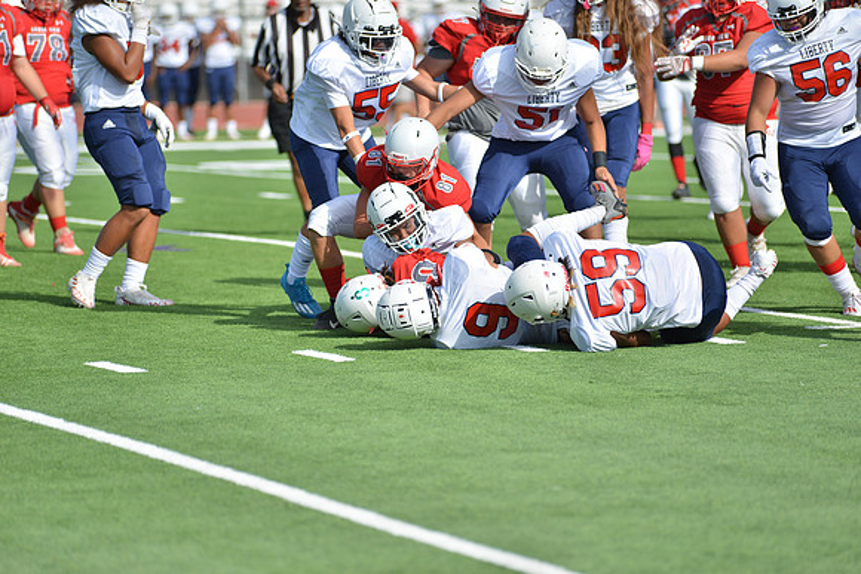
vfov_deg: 6.9
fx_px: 4784
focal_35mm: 200
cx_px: 430
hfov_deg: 10.3
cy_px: 287
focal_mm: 200
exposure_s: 1/1600
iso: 100
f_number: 2.8
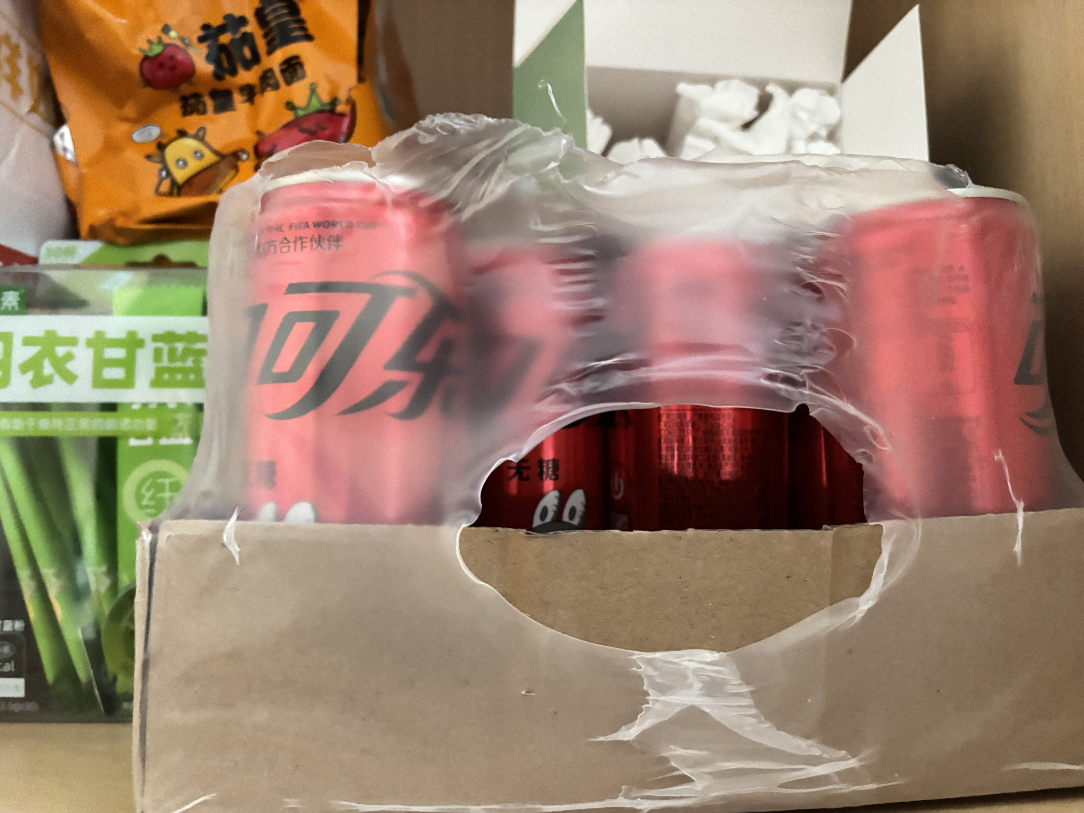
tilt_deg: +3.3
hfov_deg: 67.3
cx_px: 542
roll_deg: +0.5
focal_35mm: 26
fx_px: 814
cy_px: 406
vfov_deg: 53.1
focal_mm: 5.96
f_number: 1.6
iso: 1000
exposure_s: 1/28
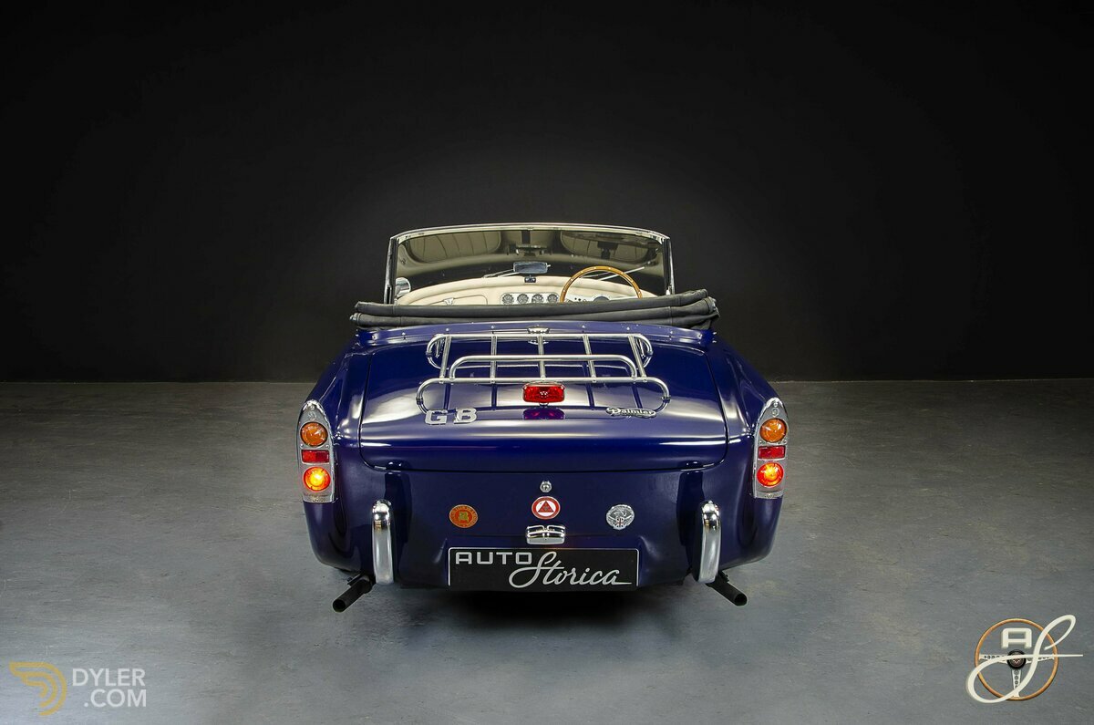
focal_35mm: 36
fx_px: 1092
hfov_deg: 53.2
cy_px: 362
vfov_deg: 36.7
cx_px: 547
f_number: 13
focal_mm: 24
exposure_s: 1.3
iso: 200
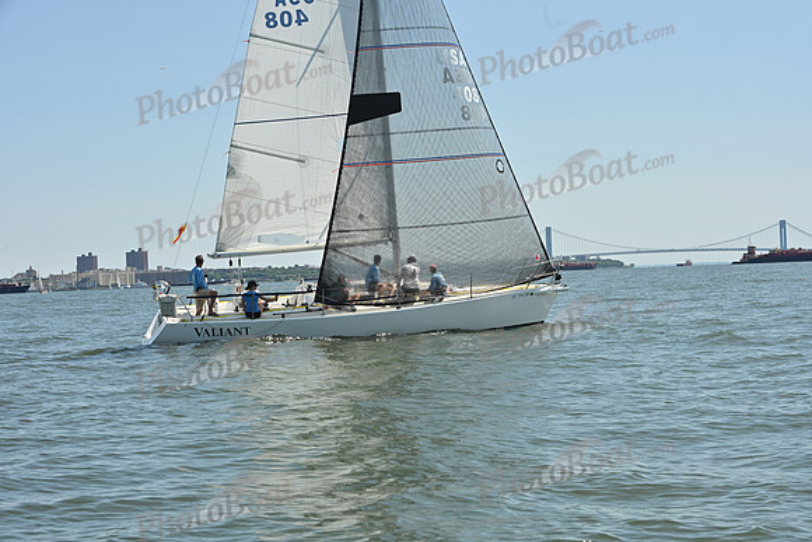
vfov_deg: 19.5
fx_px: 1579
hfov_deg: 28.8
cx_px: 406
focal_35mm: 70
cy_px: 271
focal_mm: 70
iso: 320
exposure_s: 1/1000
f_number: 10
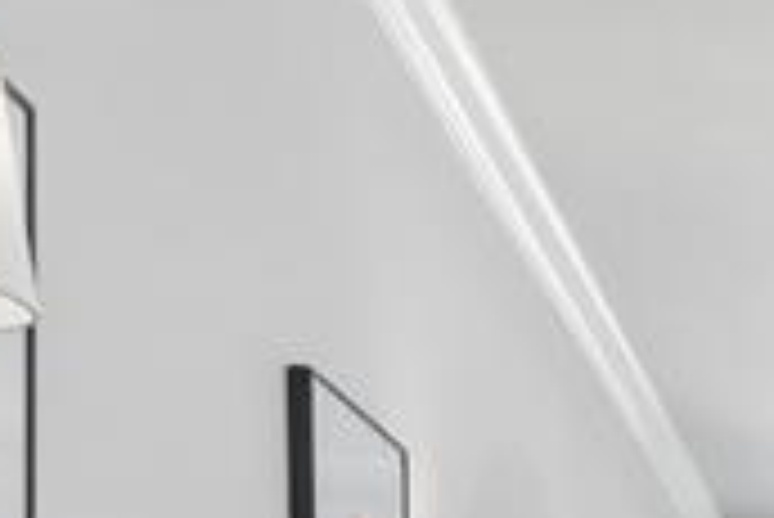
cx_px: 2095
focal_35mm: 89
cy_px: 1041
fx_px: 1915
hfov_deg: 13.0
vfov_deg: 13.2
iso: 200
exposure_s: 1/25
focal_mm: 10
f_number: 6.3
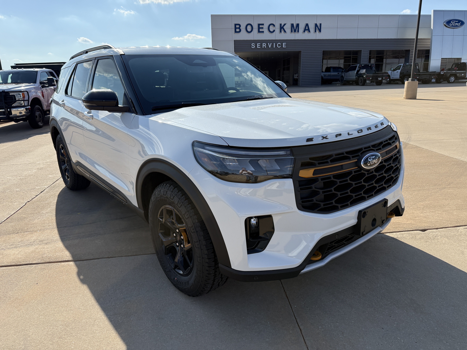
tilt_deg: -13.9
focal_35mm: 24
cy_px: 175
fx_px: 324
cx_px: 234
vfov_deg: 56.8
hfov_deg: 71.6
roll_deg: +1.3
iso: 100
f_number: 1.78
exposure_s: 1/5319
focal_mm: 6.76
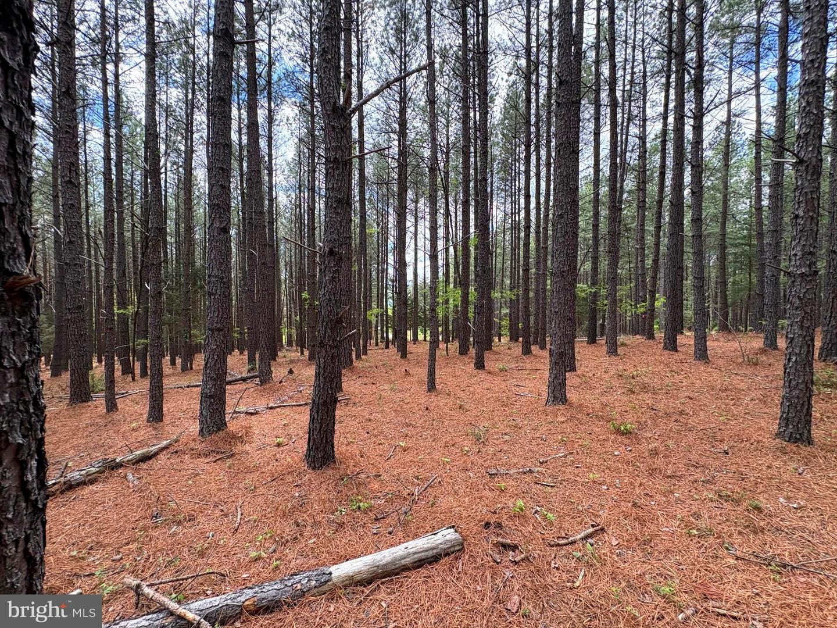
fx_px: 339
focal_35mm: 14
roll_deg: -0.6
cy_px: 314
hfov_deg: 102.1
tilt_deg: +0.7
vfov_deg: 85.7
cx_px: 418
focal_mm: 2.22
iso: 64
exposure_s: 1/276
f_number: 2.2
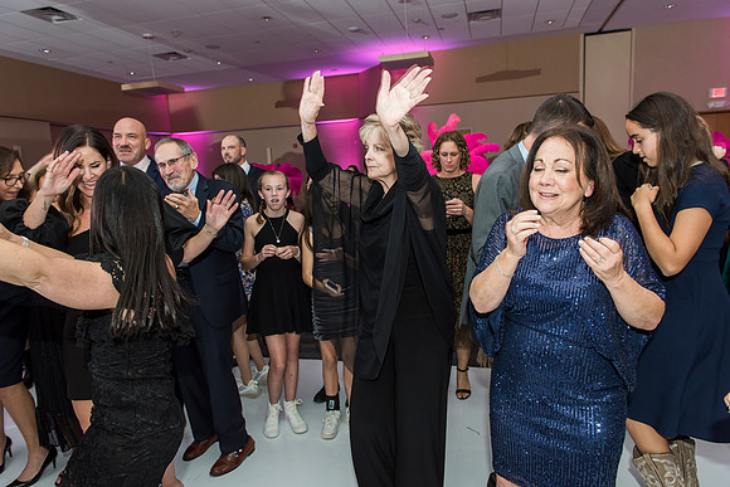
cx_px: 365
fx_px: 487
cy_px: 244
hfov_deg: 73.7
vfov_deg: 53.2
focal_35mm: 24
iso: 1000
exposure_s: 1/100
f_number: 4
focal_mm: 24
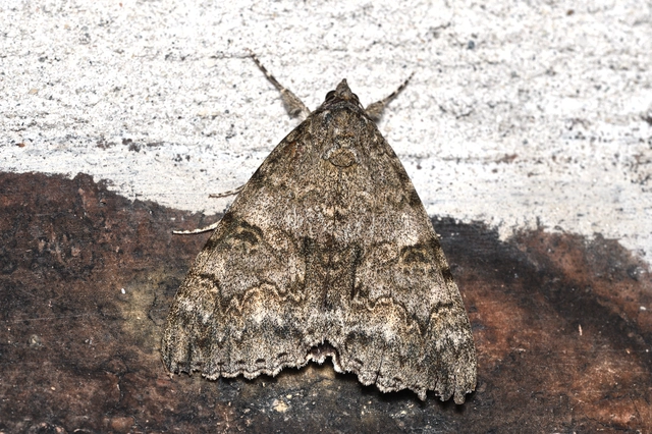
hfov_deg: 9.2
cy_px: 217
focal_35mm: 225
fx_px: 4073
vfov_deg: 6.1
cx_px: 326
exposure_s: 1/250
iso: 100
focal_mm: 150
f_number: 10
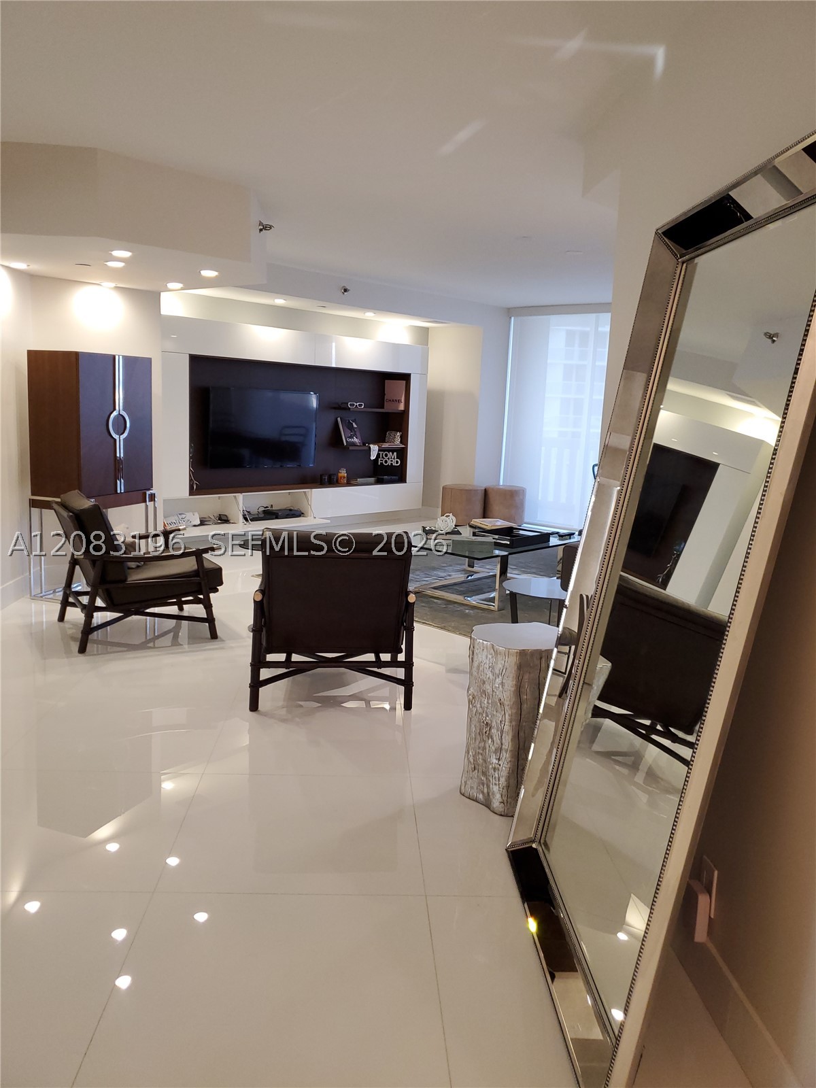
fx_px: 817
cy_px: 544
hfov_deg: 53.1
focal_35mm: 26
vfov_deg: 67.3
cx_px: 408
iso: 160
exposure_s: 1/120
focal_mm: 4.3
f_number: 1.5
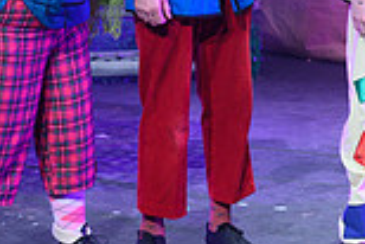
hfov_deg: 7.8
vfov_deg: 5.2
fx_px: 2679
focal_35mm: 264
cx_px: 353
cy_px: -60
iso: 1000
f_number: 2.8
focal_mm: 70
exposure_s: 1/200
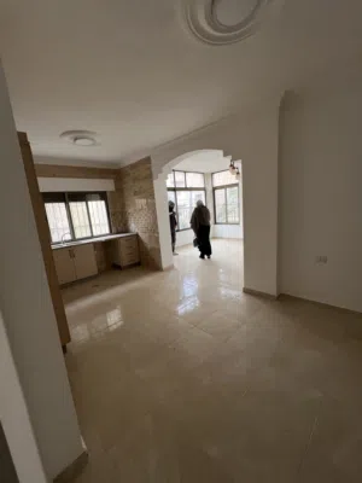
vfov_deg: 106.2
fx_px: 181
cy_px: 242
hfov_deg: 89.9
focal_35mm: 13
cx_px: 181
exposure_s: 1/99
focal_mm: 1.57
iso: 160
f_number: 1.8
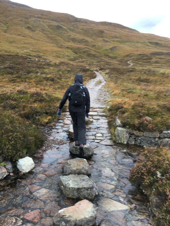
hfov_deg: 48.2
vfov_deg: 61.7
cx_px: 85
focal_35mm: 29
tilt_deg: -13.8
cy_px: 113
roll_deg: +1.7
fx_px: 190
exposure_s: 1/100
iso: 25
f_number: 2.2
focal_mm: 4.15
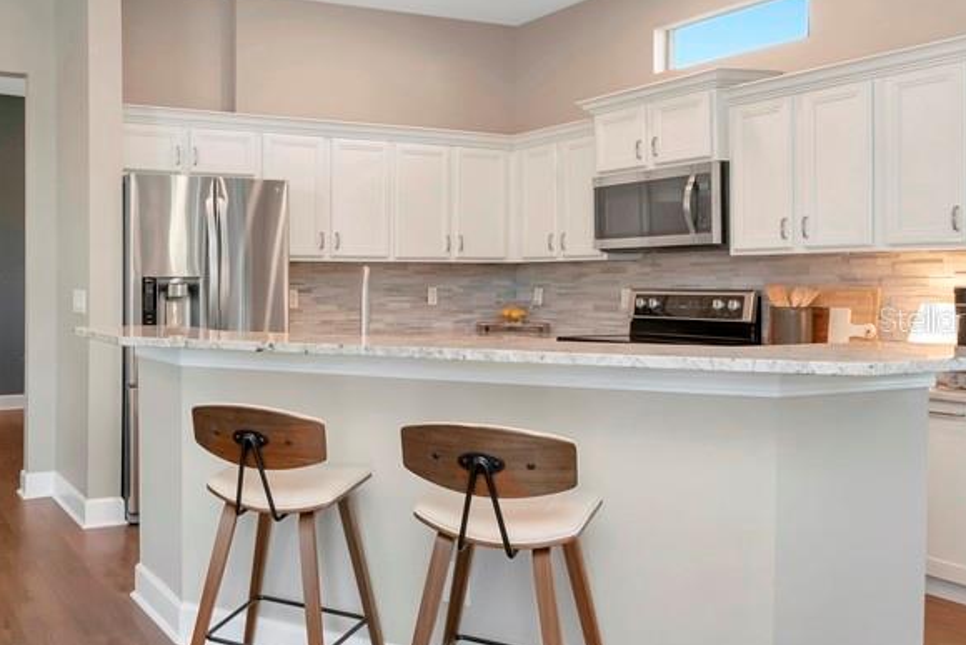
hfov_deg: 56.4
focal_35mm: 30
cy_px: 319
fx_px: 817
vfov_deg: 43.1
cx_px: 183
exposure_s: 1/25
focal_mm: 11.5
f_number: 7.1
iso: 800
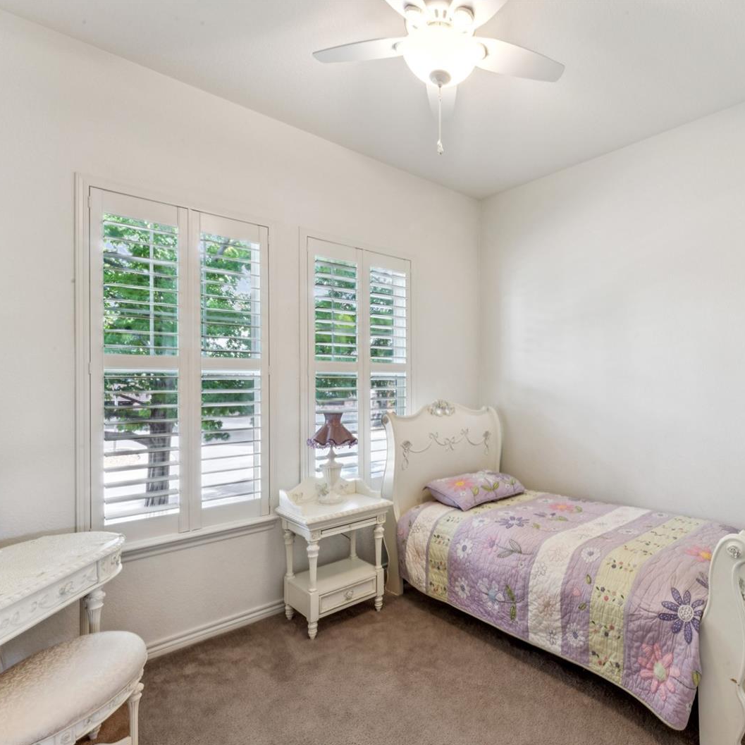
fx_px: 438
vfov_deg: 80.7
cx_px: 488
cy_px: 374
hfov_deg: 78.5
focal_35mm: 18
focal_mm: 14
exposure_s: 1.6
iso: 125
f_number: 22
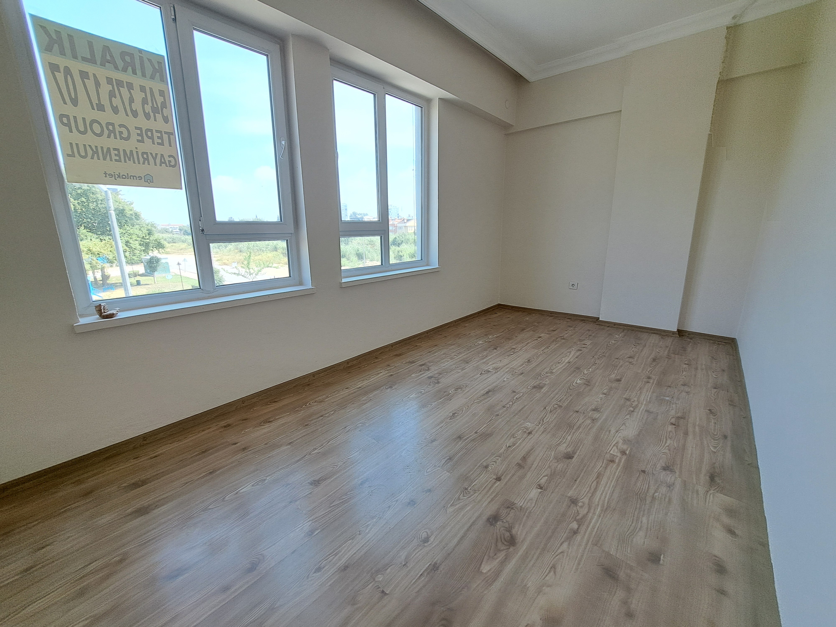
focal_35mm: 13
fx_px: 314
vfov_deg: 89.9
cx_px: 418
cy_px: 314
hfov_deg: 106.2
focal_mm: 1.74
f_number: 2.2
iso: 50
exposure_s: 1/214
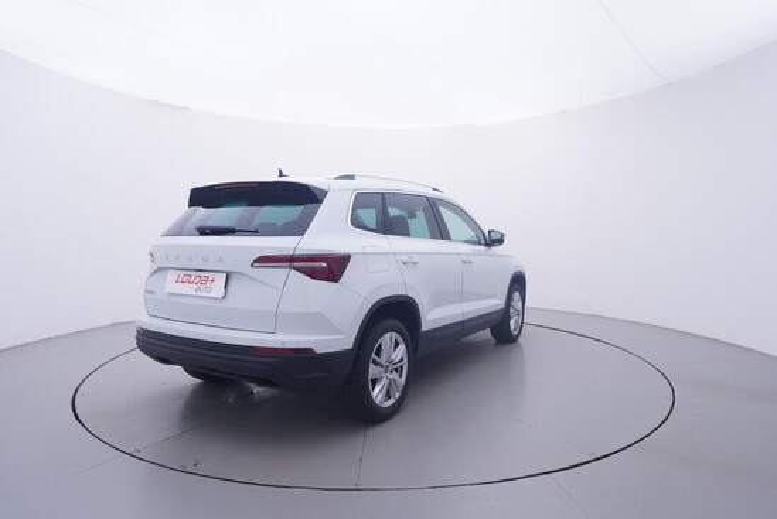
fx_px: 486
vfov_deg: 56.2
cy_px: 260
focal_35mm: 22
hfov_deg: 77.3
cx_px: 388
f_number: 5
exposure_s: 1/80
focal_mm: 15
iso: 200
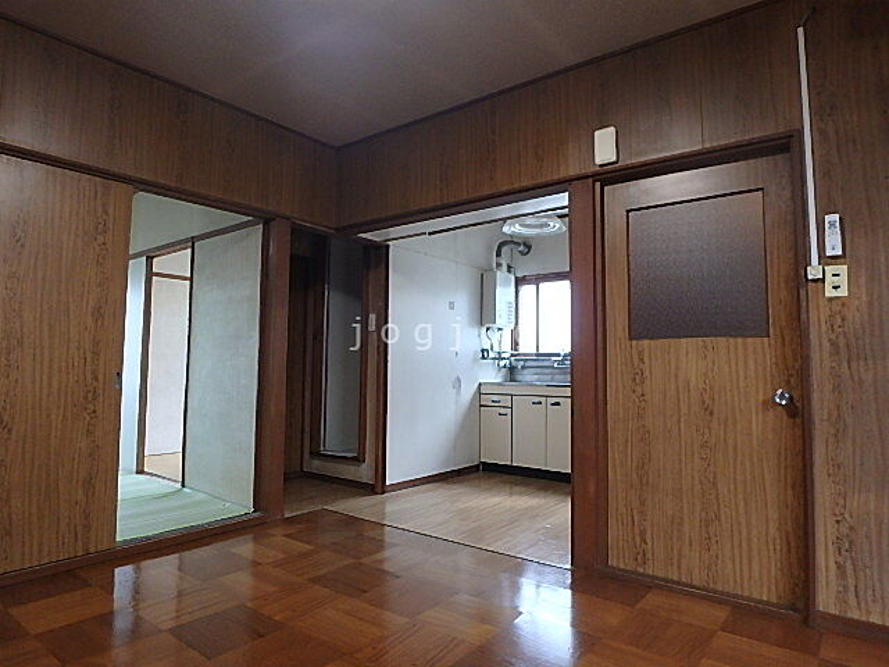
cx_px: 444
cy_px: 334
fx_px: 539
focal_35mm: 21
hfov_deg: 79.0
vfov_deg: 63.4
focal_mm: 3.7
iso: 320
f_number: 3.5
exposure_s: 1/30
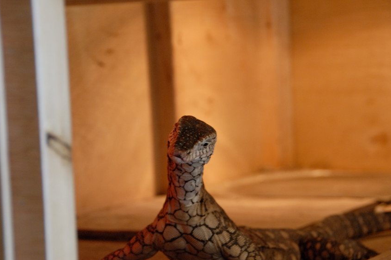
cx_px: 202
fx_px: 1396
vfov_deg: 10.7
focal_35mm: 129
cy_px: 149
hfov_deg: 15.9
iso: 800
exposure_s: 1/40
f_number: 5
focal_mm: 75
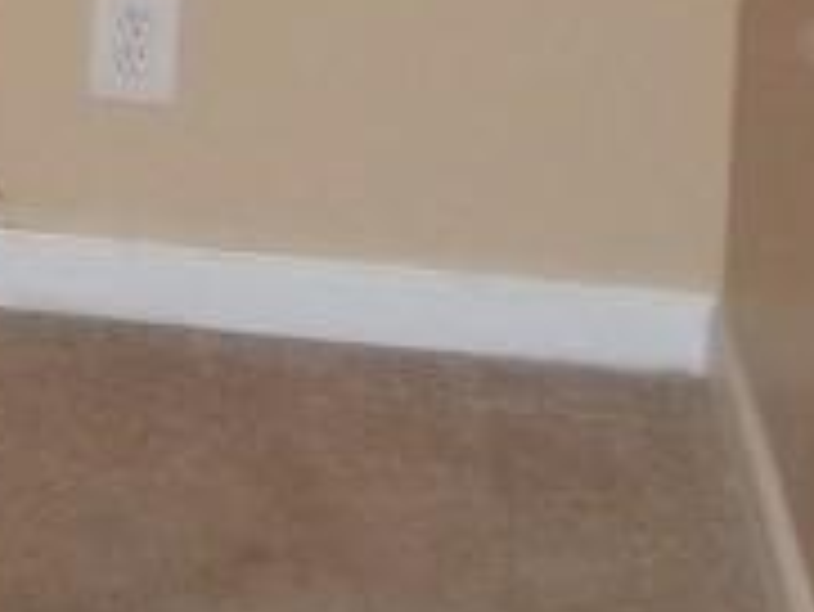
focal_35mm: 181
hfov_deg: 9.9
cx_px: -1003
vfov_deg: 7.9
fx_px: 4259
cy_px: -486
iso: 160
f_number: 2.9
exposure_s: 1/30
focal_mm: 5.7
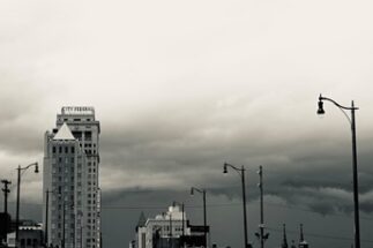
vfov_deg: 17.4
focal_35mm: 78
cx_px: 97
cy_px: 165
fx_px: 808
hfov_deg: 25.7
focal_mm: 28
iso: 400
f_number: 8
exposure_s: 1/2000
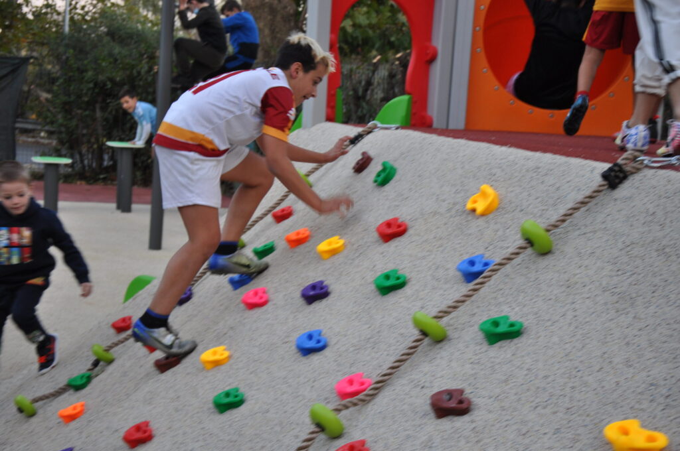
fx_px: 1273
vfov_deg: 20.1
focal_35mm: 68
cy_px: 226
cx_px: 340
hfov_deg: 29.9
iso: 400
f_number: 4.8
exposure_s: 1/80
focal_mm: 45
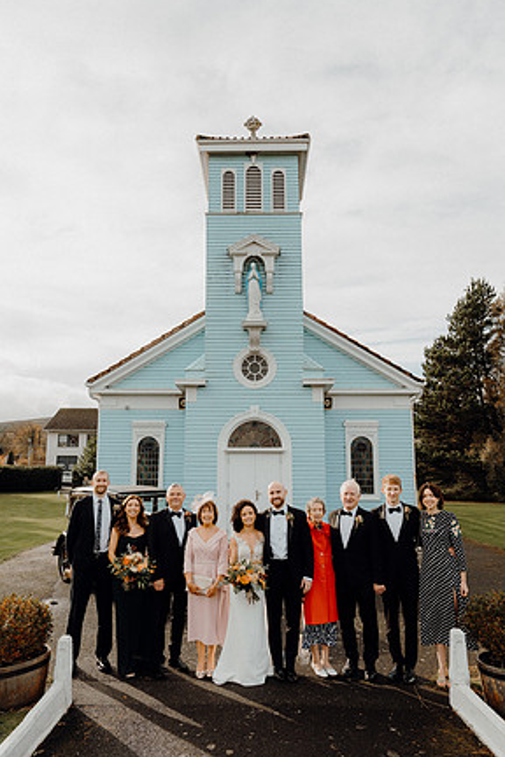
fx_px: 526
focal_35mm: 25
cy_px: 384
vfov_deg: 71.5
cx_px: 249
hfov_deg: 51.3
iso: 125
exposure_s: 1/500
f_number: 5
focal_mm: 24
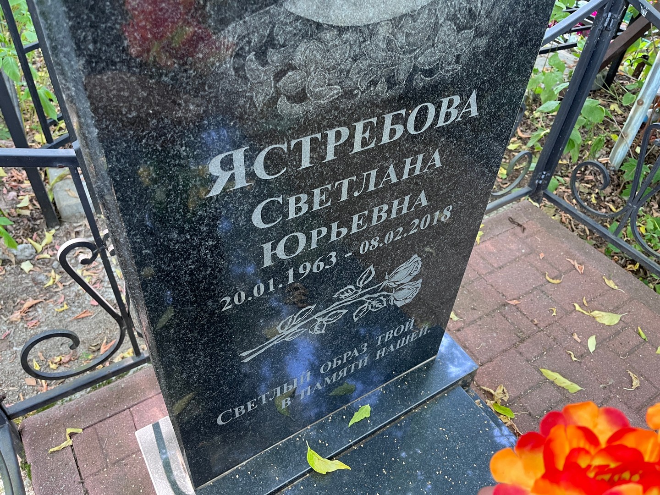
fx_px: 496
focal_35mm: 26
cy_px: 248
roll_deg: -5.0
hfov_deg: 67.3
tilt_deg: -42.6
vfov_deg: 53.1
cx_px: 330
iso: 200
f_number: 1.6
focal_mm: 5.1
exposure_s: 1/60
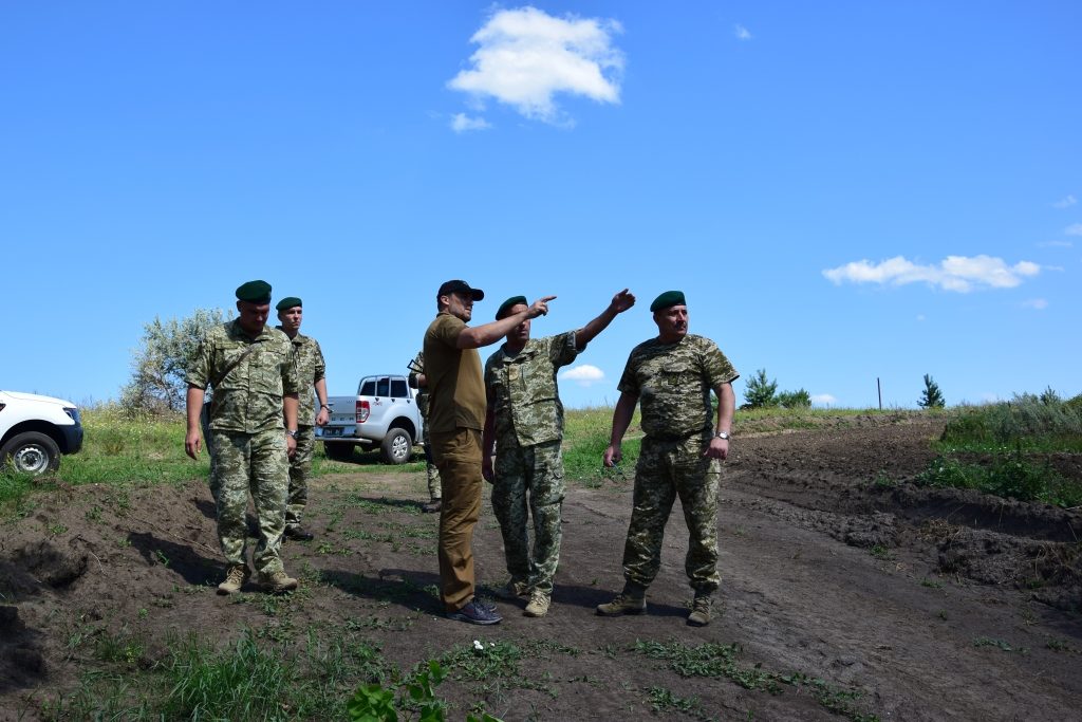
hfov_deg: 57.2
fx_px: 992
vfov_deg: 40.0
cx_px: 541
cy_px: 361
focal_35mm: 33
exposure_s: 1/250
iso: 100
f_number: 8
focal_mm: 22
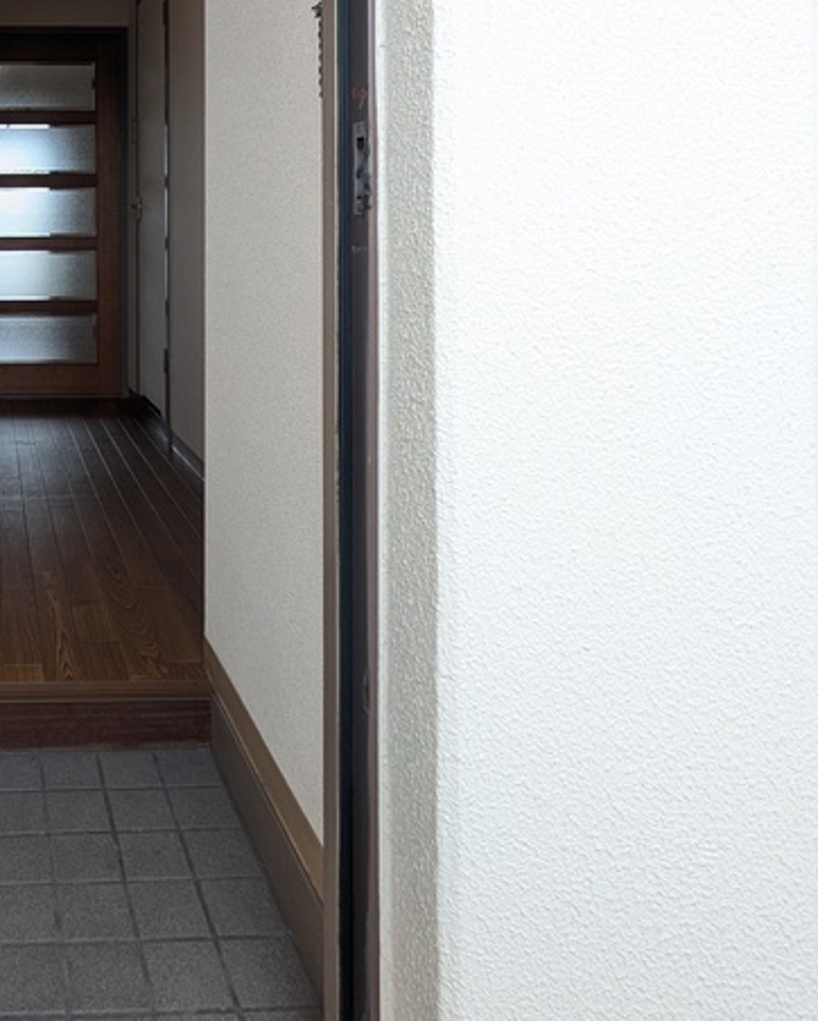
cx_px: 5
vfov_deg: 56.5
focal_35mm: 29
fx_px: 877
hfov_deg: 43.1
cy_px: 219
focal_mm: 1.83
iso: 49
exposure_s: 1/176
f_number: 2.2
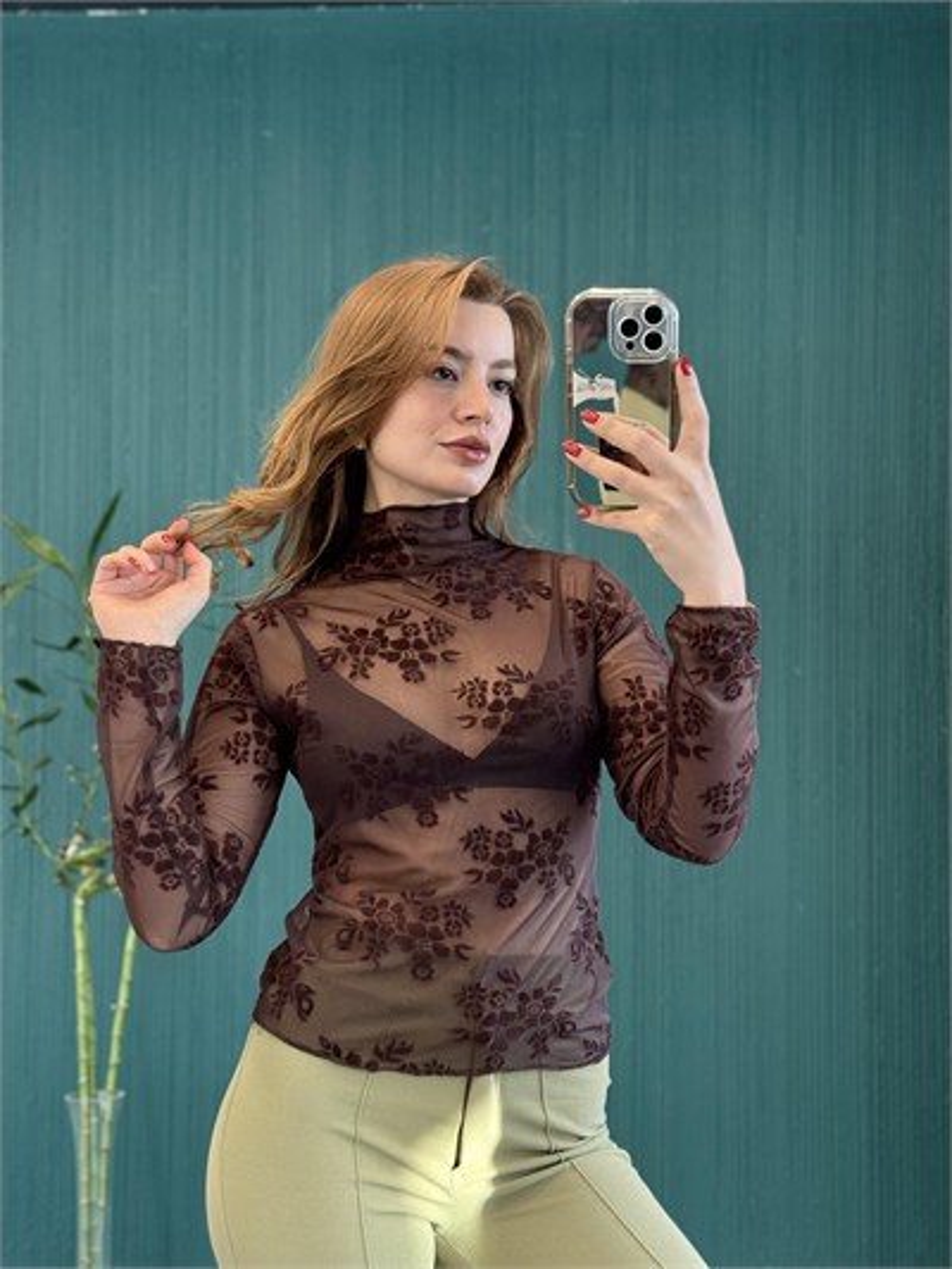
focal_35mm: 48
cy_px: 634
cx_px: 476
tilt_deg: -21.1
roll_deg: +1.5
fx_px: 1759
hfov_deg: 30.3
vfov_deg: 39.6
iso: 100
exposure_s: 1/86
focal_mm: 6.76
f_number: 1.78
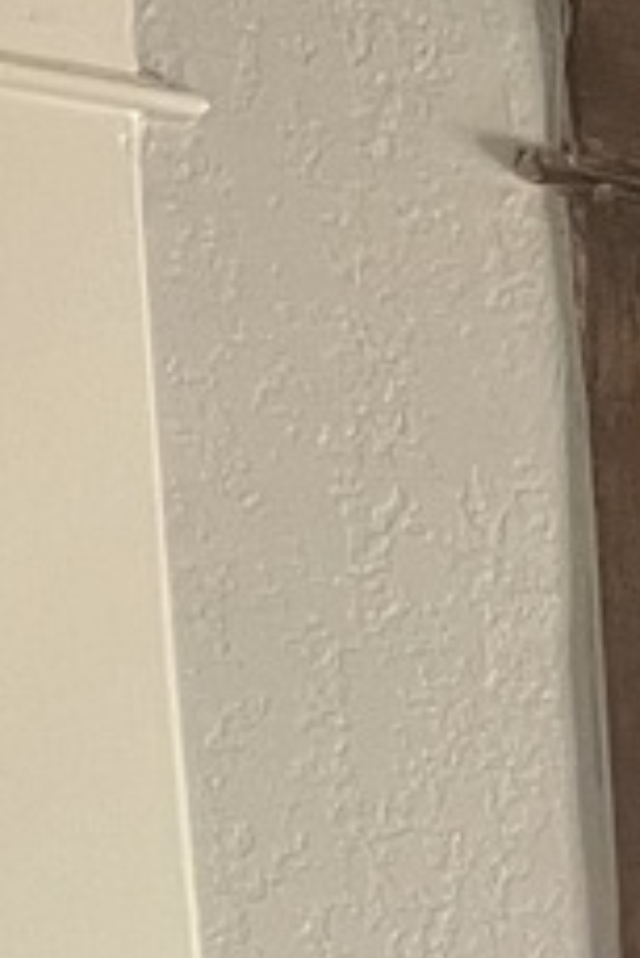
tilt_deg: -13.2
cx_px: 2192
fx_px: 4526
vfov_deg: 10.1
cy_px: 2506
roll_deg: -0.4
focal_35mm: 170
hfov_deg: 6.9
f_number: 1.6
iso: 160
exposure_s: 1/60
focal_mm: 5.1
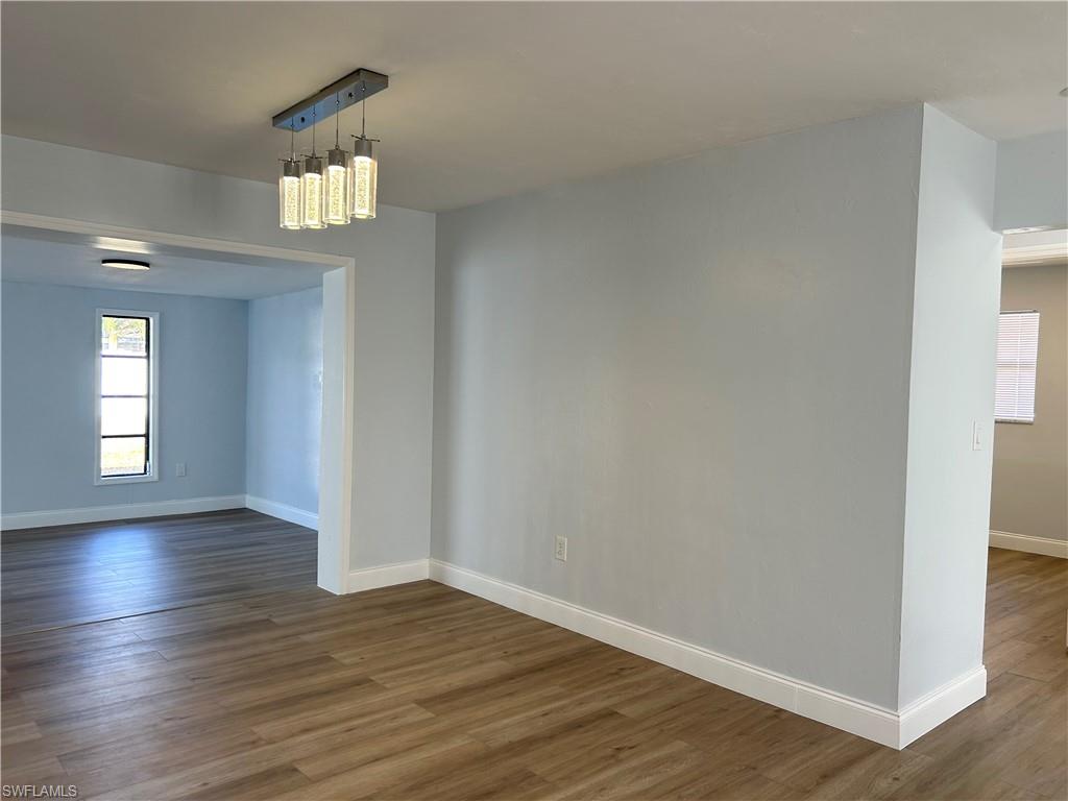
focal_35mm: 26
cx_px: 534
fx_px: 802
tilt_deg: -1.6
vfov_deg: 53.1
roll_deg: -1.1
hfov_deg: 67.3
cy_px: 400
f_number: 1.5
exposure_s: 1/121
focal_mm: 5.7
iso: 64
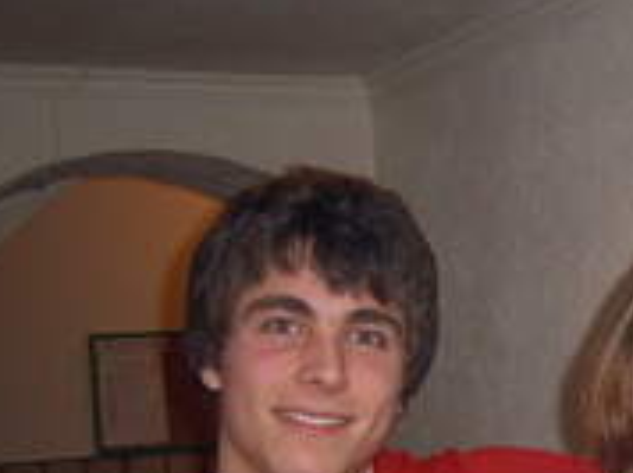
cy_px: 388
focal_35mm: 93
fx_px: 1698
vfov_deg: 15.7
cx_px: 757
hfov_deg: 19.8
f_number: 2.8
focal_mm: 5.8
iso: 100
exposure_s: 1/30
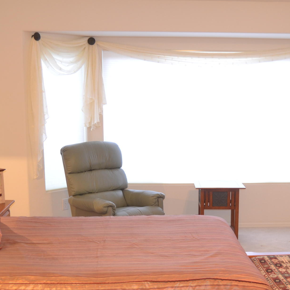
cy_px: 206
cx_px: 167
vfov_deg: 30.2
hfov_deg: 30.5
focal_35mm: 56
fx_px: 531
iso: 400
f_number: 4
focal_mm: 18
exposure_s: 1/10
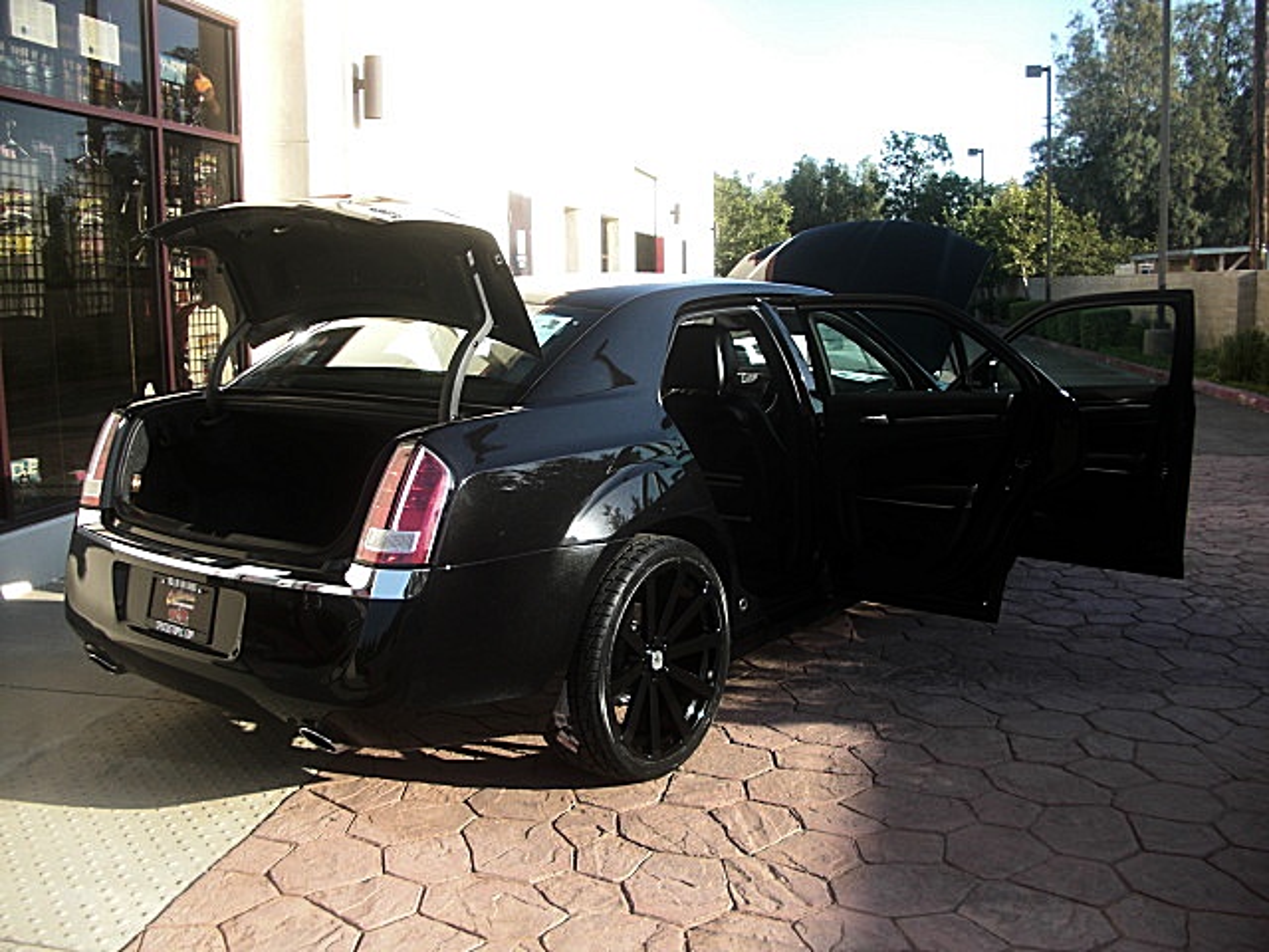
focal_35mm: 36
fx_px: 1320
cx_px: 634
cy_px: 476
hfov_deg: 51.4
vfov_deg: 39.7
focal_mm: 6.3
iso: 50
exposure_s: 1/250
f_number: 2.8
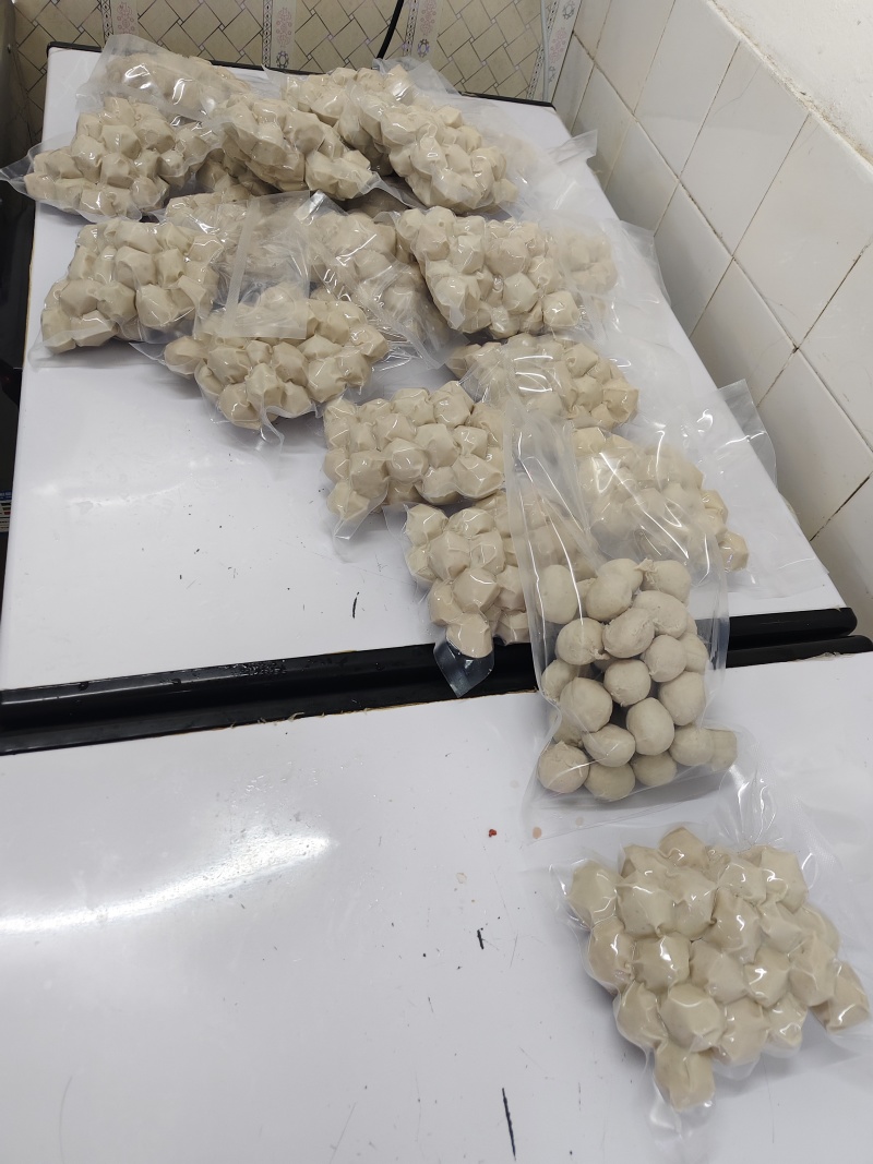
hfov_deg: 58.9
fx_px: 774
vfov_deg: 73.9
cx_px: 436
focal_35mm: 23
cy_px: 582
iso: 737
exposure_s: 1/100
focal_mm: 5.56
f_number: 1.88
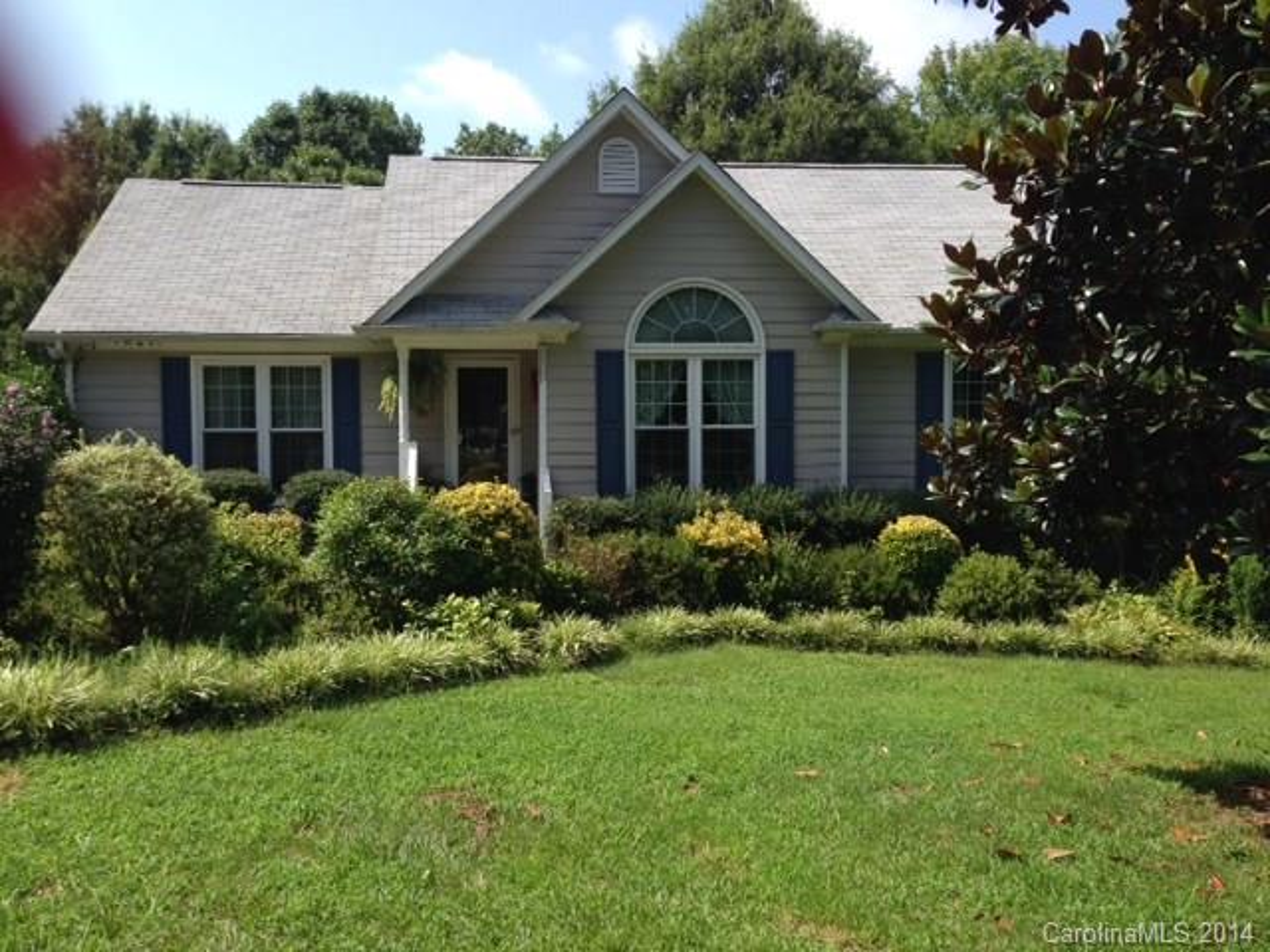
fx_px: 1211
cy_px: 476
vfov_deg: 42.9
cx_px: 635
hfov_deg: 55.4
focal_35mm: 33
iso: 50
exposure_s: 1/951
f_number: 2.4
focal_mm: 4.12
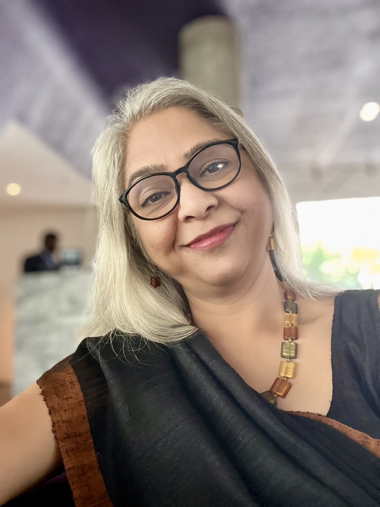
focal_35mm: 30
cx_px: 190
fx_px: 439
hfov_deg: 46.8
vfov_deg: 60.0
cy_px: 254
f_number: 2.2
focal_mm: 2.71
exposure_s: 1/43
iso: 400
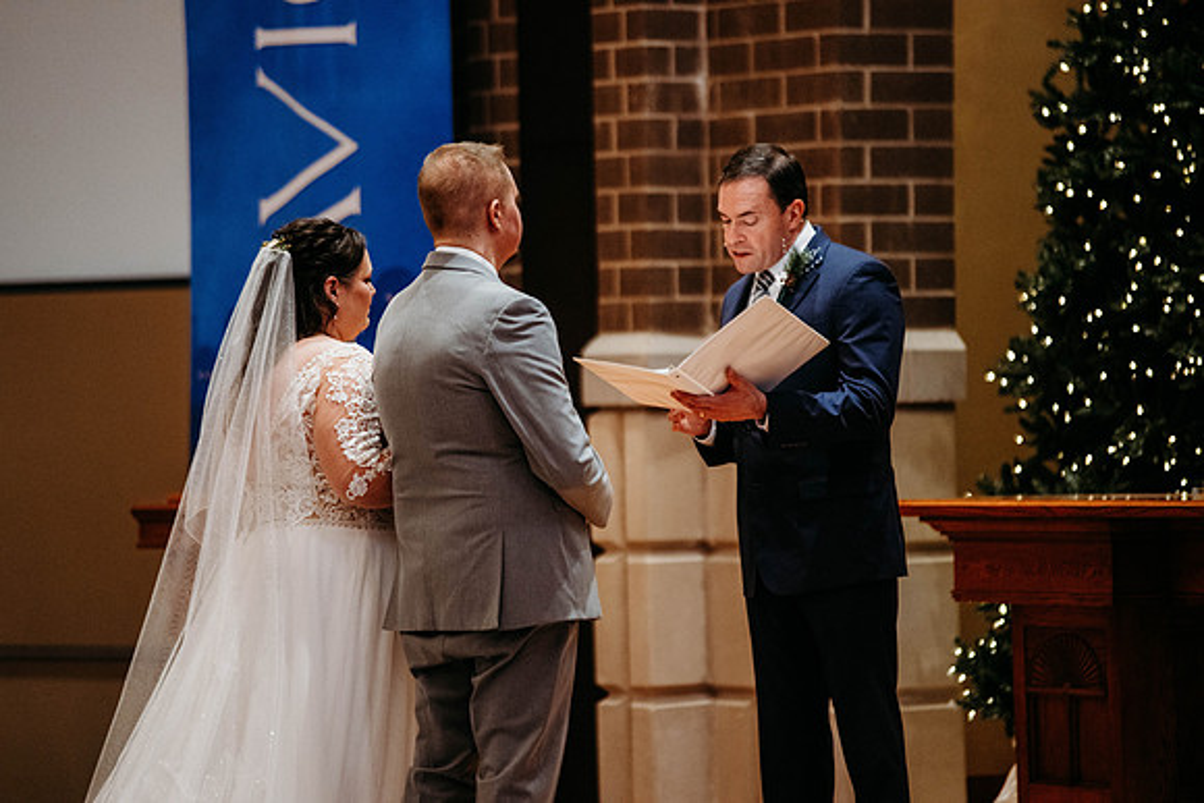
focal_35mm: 200
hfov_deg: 10.3
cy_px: 402
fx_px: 6690
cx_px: 602
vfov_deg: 6.9
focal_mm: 200
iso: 2000
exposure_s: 1/250
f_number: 2.8
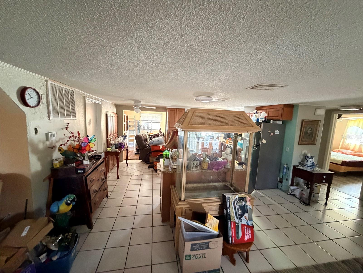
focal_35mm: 14
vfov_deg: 85.7
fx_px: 147
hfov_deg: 102.1
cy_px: 136
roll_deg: -1.2
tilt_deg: -7.1
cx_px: 182
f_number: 2.2
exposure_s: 1/60
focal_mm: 2.22
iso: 1000
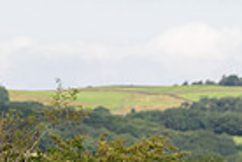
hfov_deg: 5.2
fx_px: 2655
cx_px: -9
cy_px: 160
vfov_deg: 3.5
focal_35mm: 395
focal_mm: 70
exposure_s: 1/800
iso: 100
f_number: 4
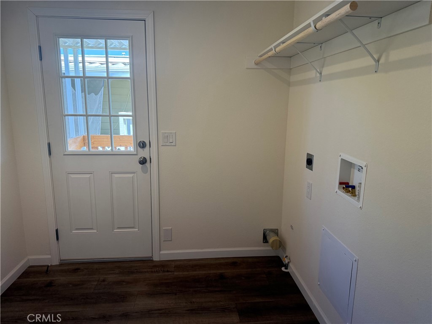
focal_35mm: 24
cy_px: 162
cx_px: 216
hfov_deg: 71.6
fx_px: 300
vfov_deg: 56.8
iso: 160
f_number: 1.78
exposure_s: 1/232
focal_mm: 6.76
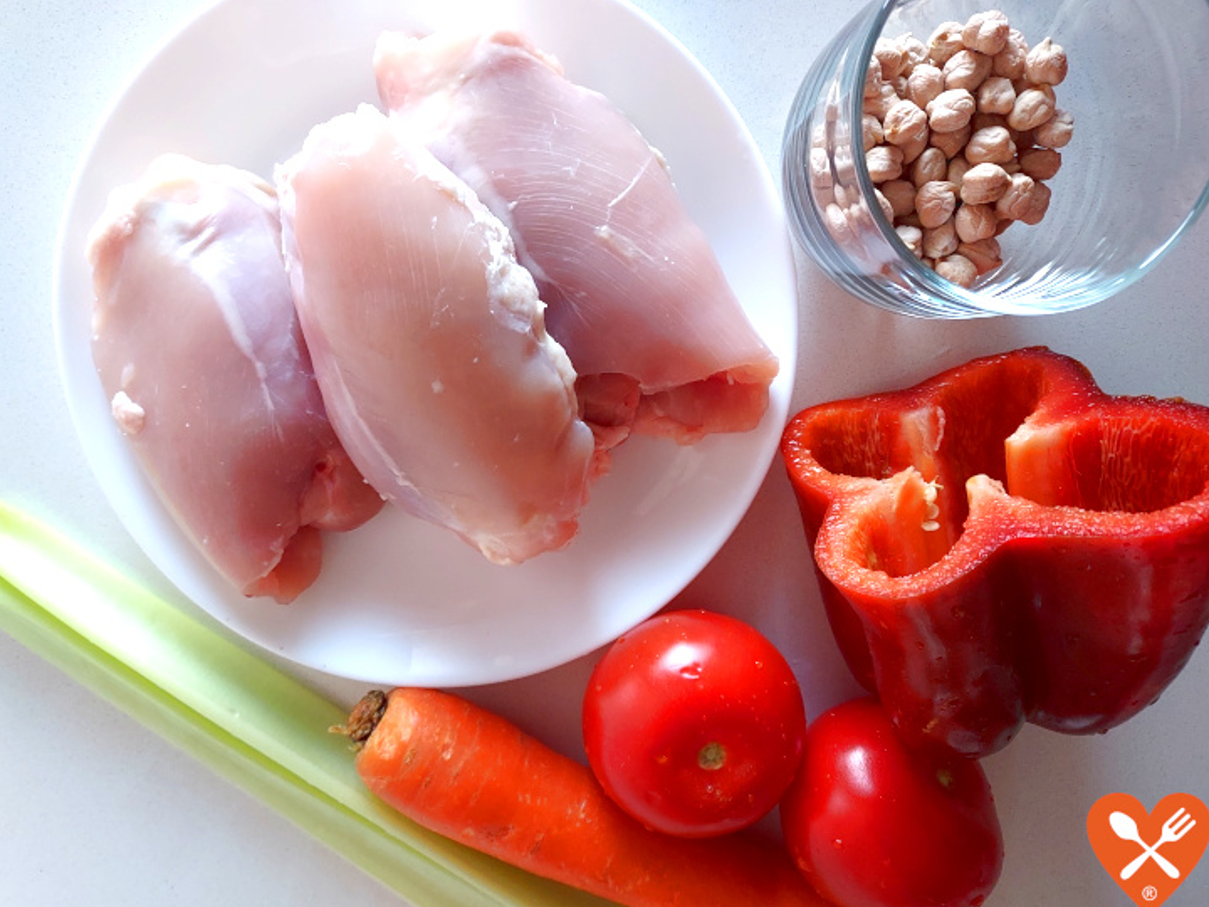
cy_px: 454
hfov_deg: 69.4
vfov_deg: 54.9
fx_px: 873
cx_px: 591
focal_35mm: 25
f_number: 1.8
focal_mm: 4.6
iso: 320
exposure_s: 1/33
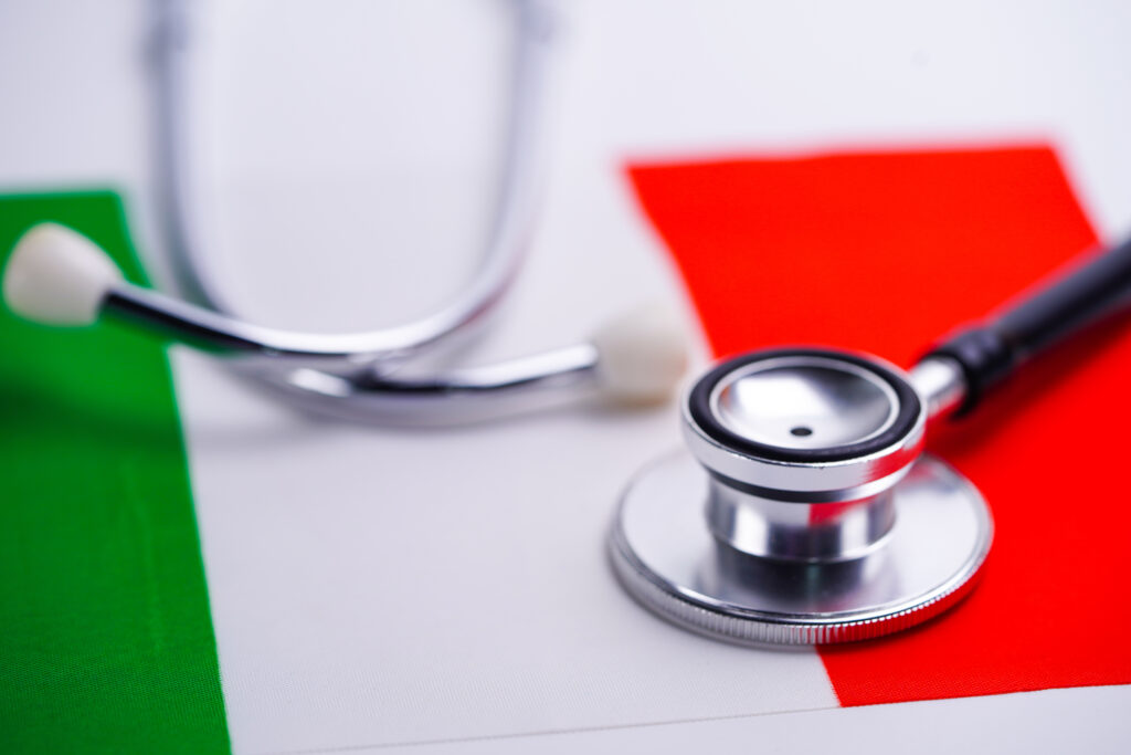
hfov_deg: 22.6
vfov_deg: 15.2
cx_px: 566
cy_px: 378
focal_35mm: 90
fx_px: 2828
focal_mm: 90
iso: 160
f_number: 4.5
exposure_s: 1/100
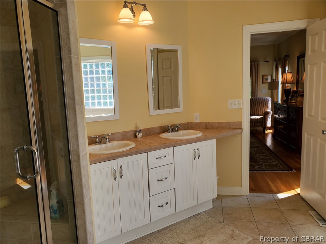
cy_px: 122
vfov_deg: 53.1
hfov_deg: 67.3
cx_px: 163
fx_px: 245
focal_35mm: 26
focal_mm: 4.3
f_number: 2.4
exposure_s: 1/166
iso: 50
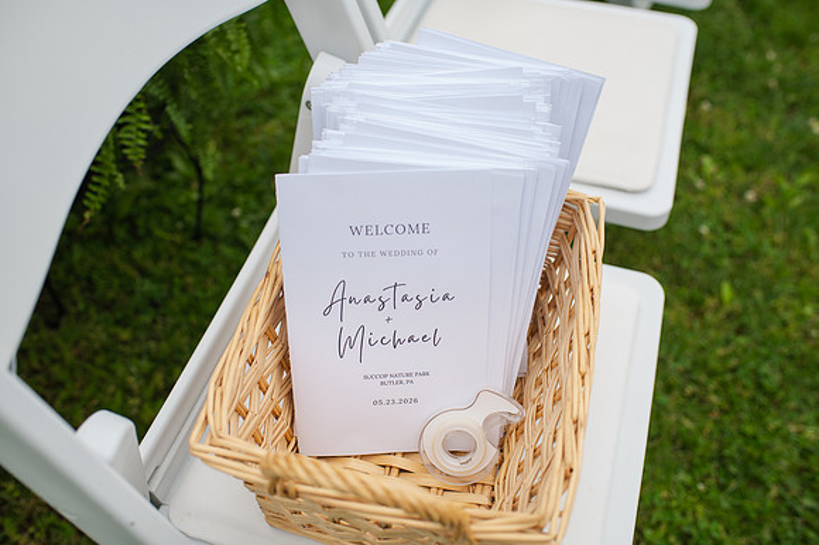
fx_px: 796
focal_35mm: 35
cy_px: 272
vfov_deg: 37.8
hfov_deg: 54.5
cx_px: 410
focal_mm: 35
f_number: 3.5
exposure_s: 1/500
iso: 100
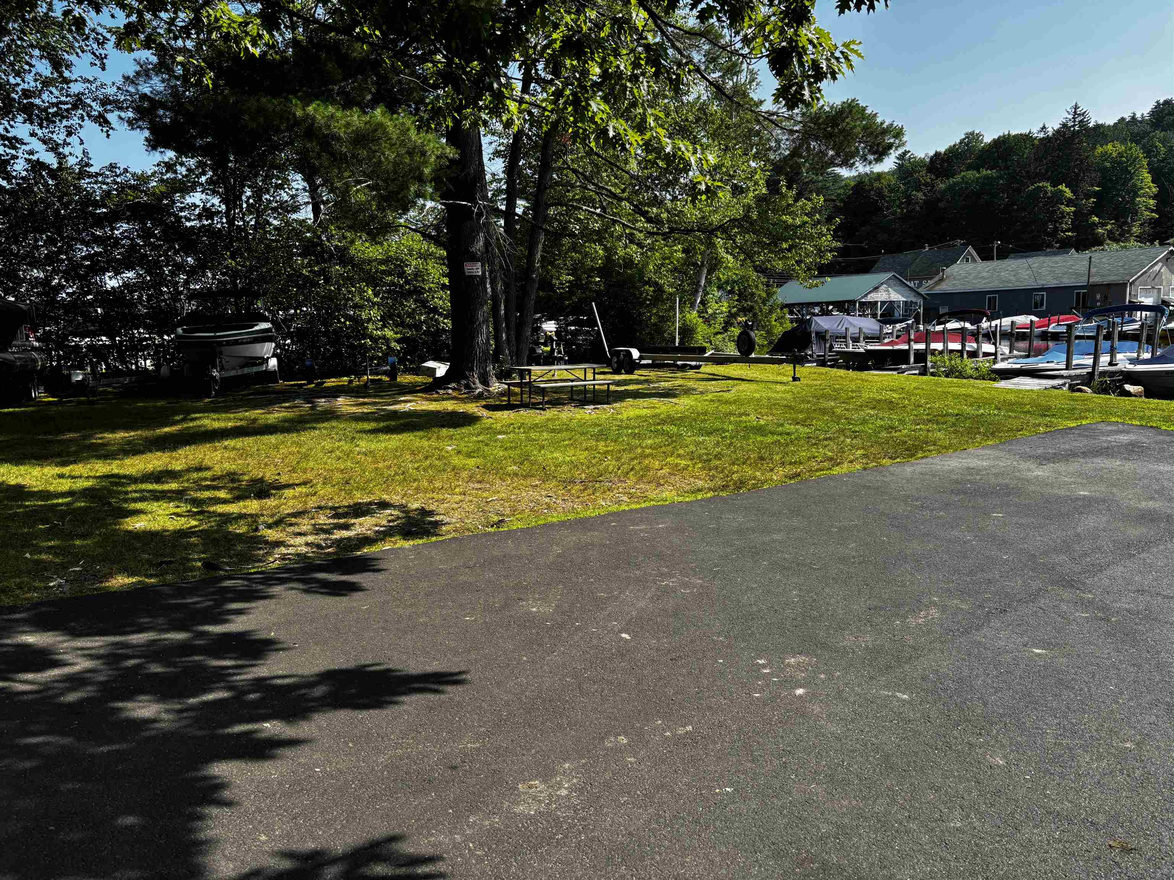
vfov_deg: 53.1
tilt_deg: -5.5
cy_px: 440
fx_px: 882
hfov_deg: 67.3
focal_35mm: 26
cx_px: 587
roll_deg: -1.0
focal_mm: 5.96
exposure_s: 1/1295
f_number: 1.6
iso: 50
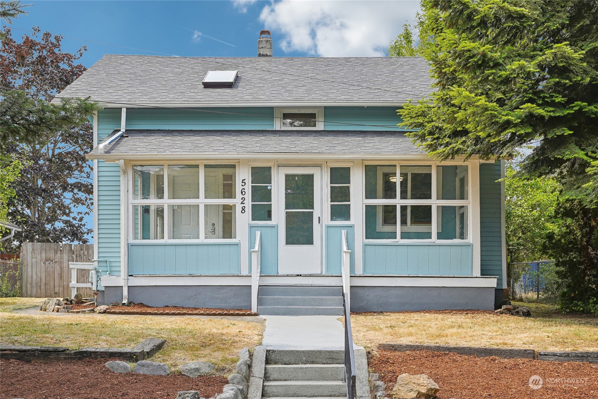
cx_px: 299
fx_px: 698
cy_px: 200
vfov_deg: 31.9
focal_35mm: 42
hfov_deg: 46.4
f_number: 8
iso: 125
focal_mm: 28
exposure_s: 1/125
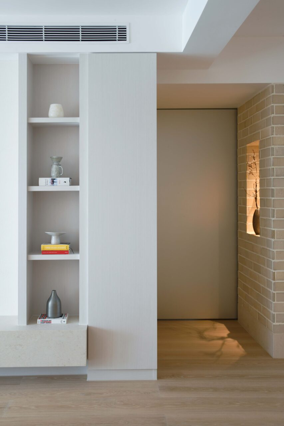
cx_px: 142
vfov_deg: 53.1
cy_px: 213
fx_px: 426
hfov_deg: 36.9
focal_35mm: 36
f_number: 14
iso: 400
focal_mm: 36
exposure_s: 1/2.5
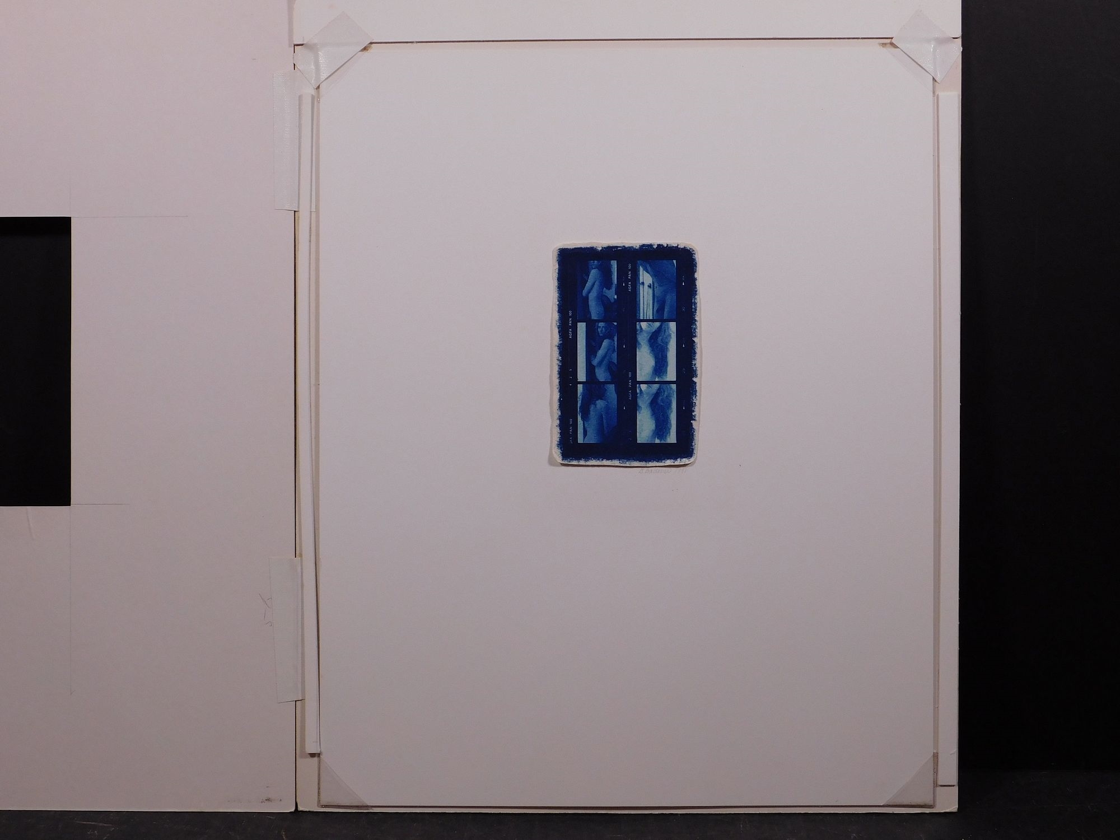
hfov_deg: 46.8
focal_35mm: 40
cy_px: 420
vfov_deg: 36.0
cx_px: 560
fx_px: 1294
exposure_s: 1/60
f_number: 3.6
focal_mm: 7.1
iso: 125
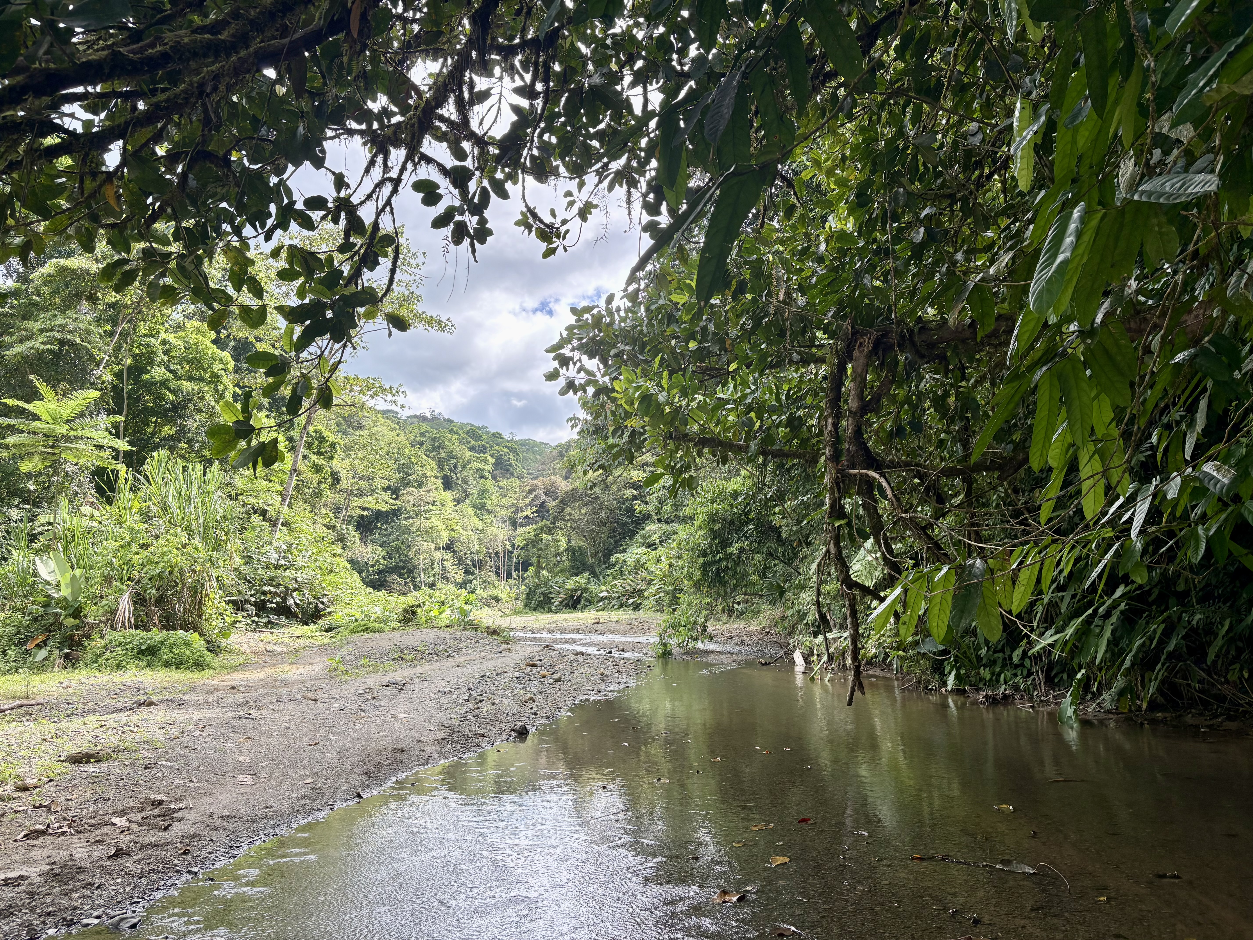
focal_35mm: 26
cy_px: 470
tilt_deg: +7.7
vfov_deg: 53.1
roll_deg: +2.7
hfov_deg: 67.3
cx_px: 626
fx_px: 941
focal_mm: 5.96
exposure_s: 1/959
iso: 64
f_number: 1.6
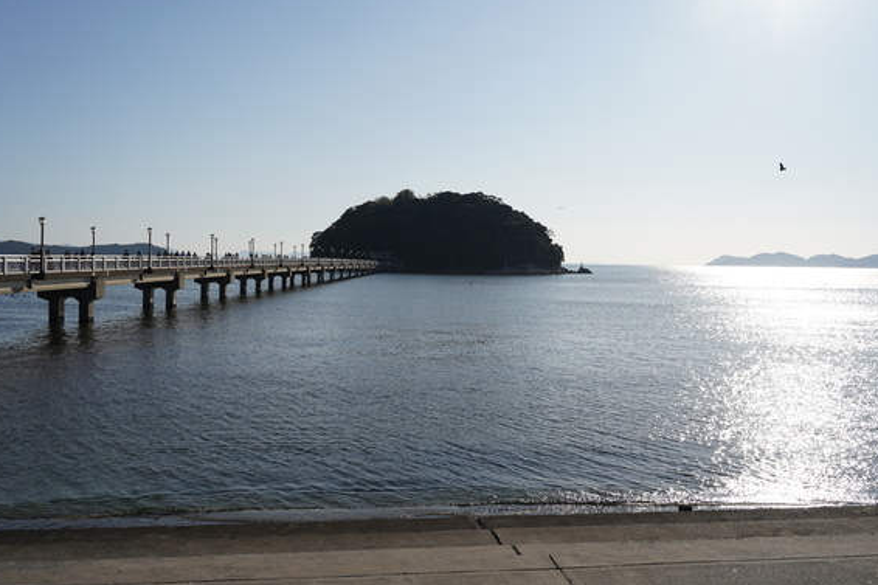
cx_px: 456
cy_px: 279
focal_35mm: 35
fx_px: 853
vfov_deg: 37.8
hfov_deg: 54.4
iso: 100
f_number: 8
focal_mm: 33
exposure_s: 1/800
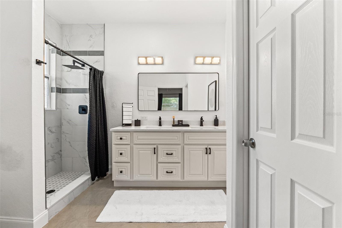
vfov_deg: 77.3
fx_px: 142
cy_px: 114
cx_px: 171
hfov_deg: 100.4
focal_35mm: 15
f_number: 7.1
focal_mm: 10
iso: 400
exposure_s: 1/20
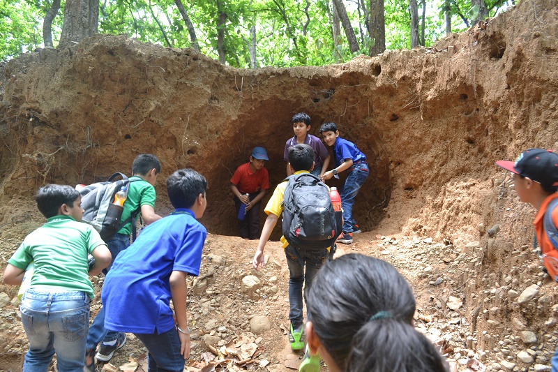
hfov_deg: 67.4
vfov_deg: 47.9
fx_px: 418
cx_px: 279
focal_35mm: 27
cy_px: 186
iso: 400
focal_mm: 18
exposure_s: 1/100
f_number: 5
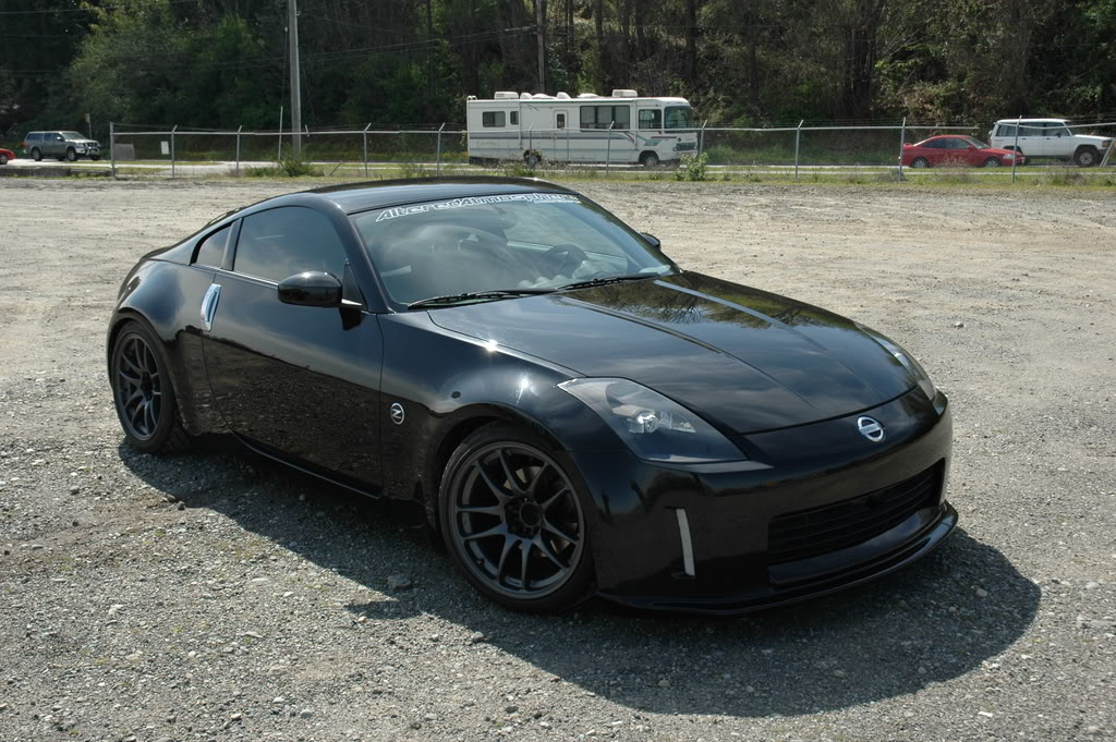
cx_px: 558
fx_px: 1347
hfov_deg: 45.0
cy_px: 371
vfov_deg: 30.8
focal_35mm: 44
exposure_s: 1/320
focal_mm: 29
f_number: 9
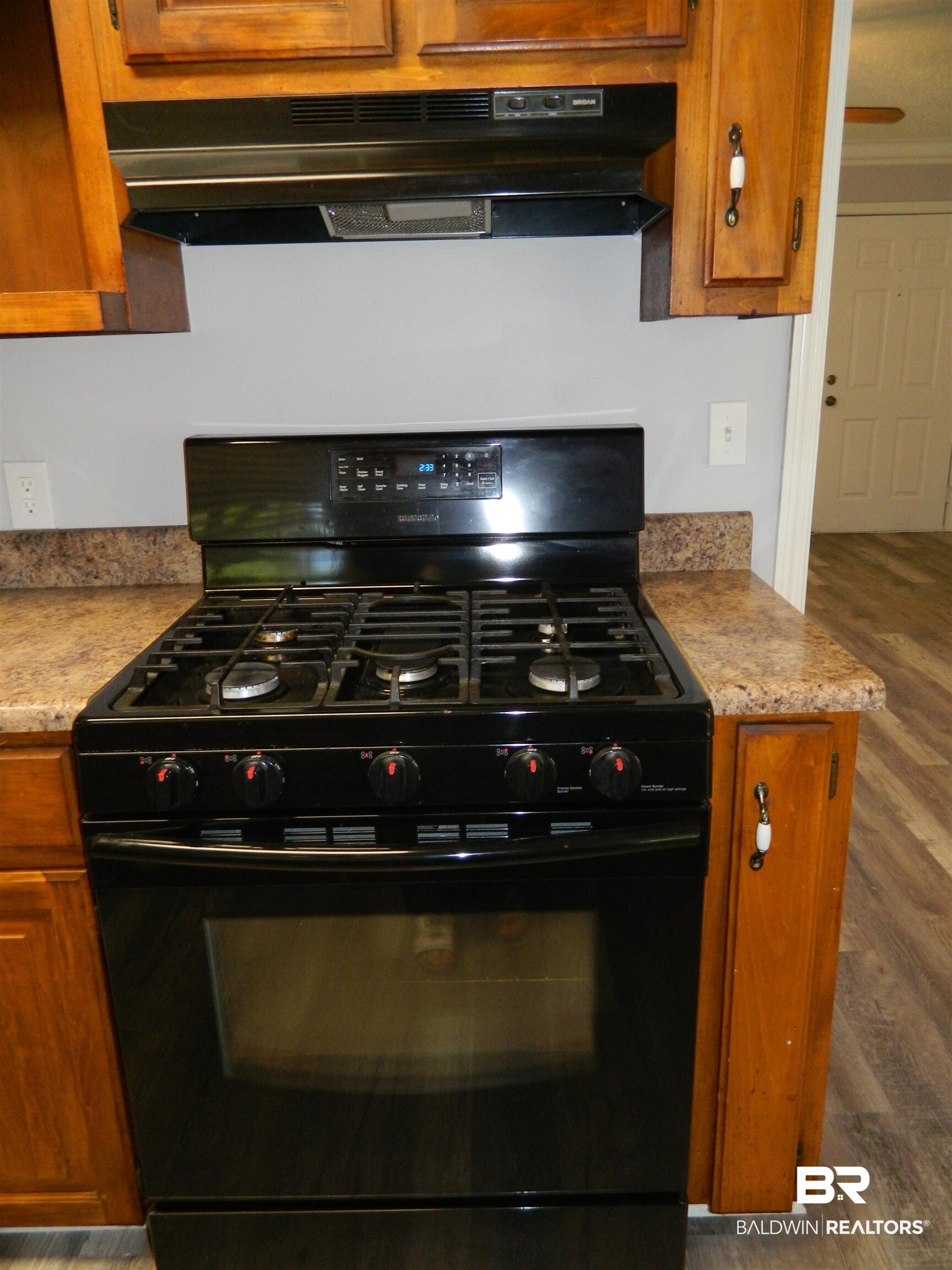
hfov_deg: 54.9
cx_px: 476
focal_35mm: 25
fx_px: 917
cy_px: 635
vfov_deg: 69.4
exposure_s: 1/30
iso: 200
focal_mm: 4.5
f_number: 3.1
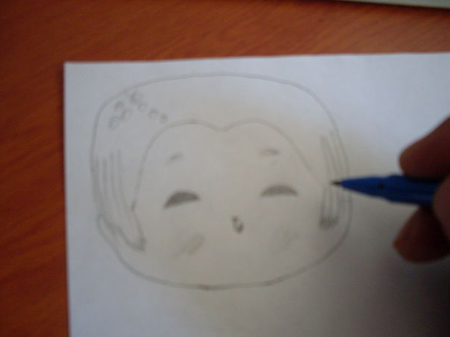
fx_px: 520
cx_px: 234
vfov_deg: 36.0
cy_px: 168
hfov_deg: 46.8
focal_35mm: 40
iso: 120
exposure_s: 1/45
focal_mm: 6.3
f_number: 2.8
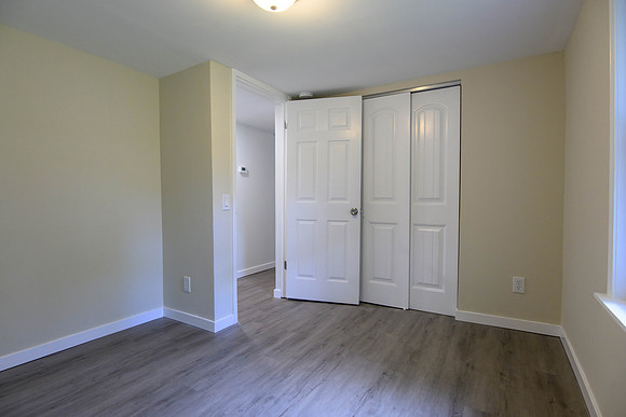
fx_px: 305
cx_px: 313
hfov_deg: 91.4
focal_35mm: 18
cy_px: 208
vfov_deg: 68.7
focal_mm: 17
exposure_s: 1/100
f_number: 5
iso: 1000
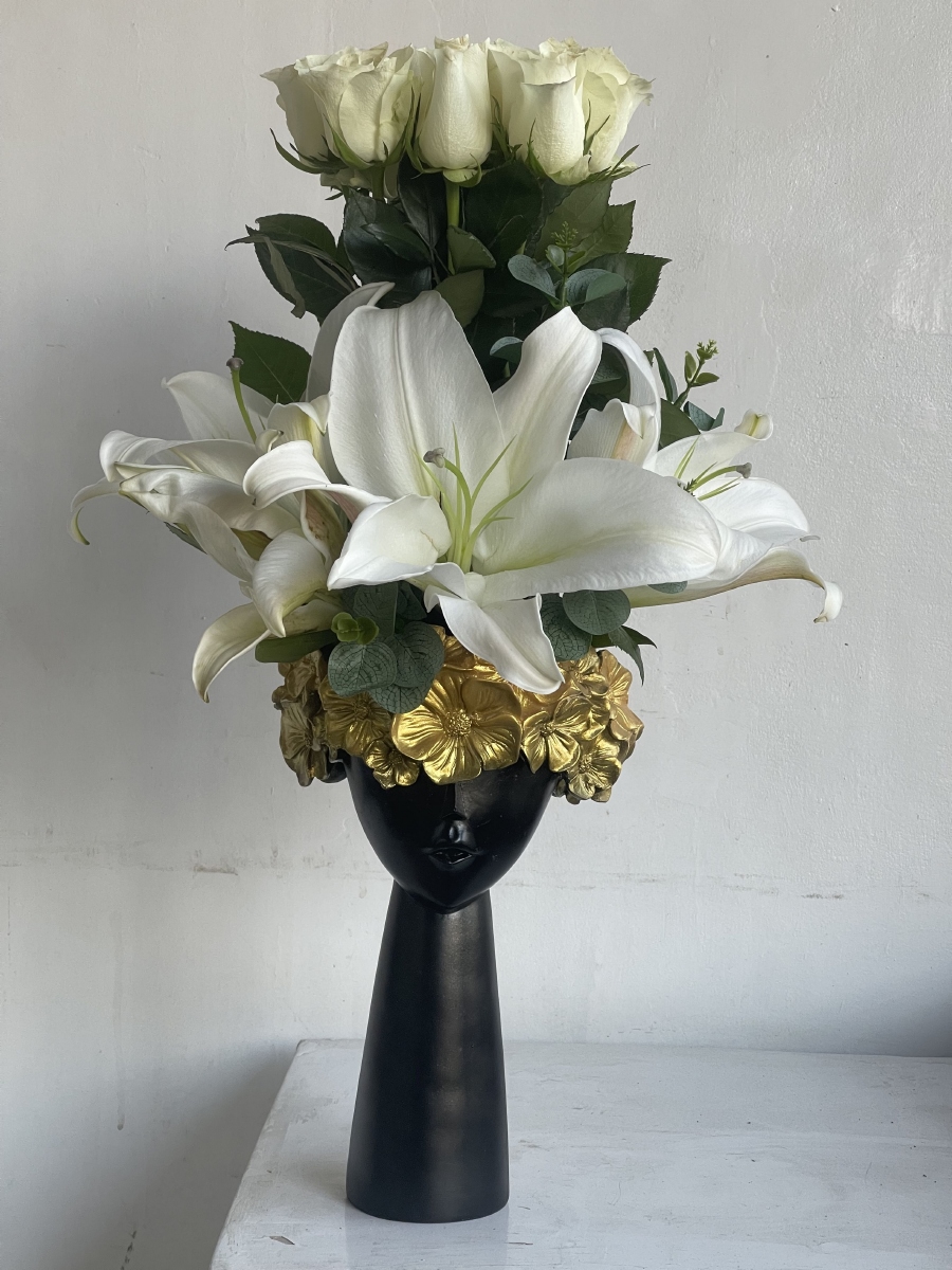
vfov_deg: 30.3
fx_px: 2347
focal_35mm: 64
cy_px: 635
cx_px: 476
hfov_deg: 22.9
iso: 100
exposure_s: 1/99
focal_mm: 7.5
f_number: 2.2
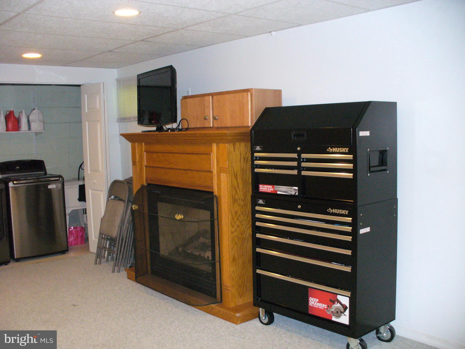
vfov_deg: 38.7
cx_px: 232
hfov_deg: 50.1
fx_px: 497
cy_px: 174
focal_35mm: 37
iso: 320
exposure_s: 1/30
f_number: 2.8
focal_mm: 6.1
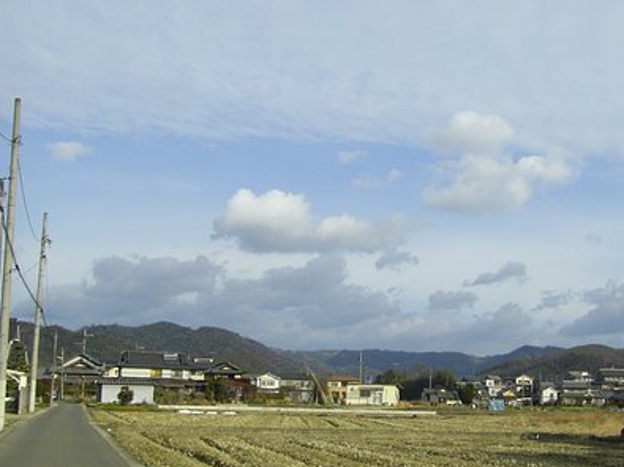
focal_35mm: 57
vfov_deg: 25.6
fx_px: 1027
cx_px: 370
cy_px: 260
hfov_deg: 33.7
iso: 50
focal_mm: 7.4
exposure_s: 1/320
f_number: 4.8
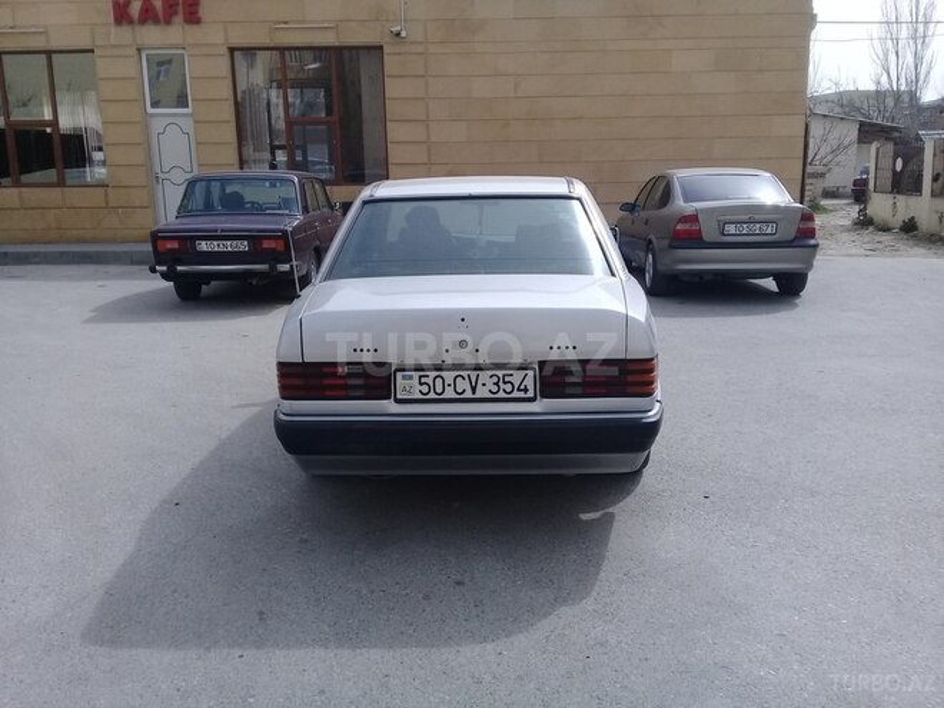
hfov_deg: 58.4
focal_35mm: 31
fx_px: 845
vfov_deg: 45.4
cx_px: 472
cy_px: 354
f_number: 2.2
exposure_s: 1/1613
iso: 50
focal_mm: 3.3
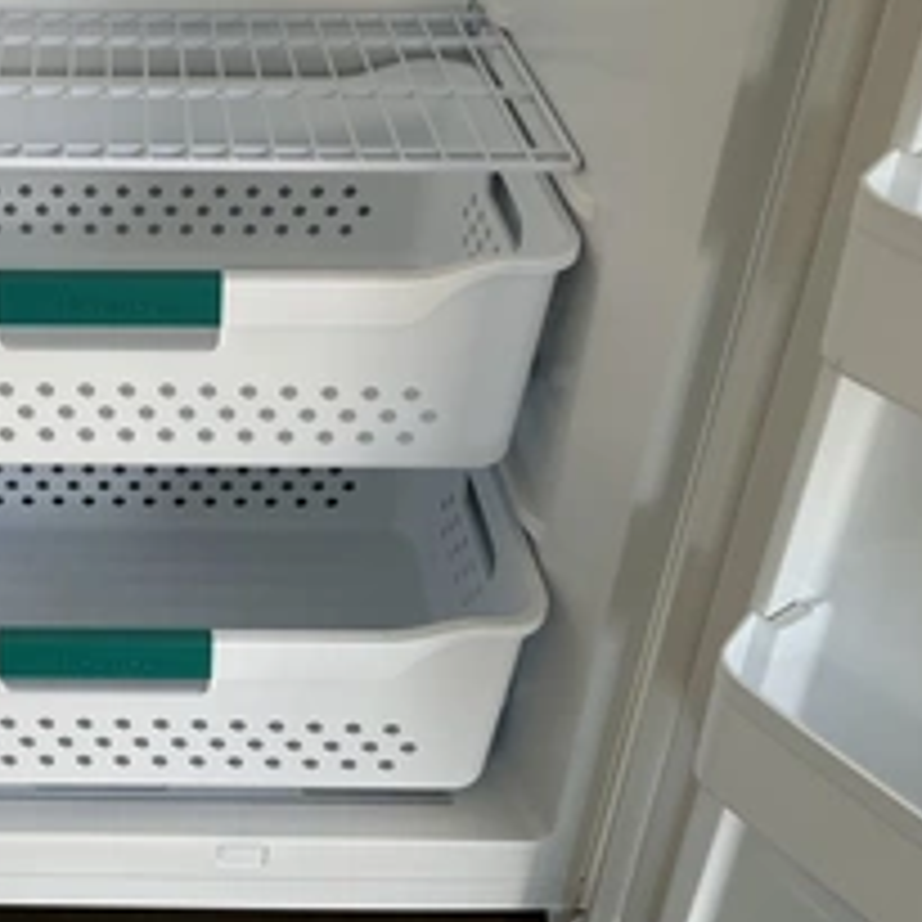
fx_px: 1507
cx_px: 108
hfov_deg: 32.5
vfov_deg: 33.8
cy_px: 328
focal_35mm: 50
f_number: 1.8
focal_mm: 3
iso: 40
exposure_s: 1/122
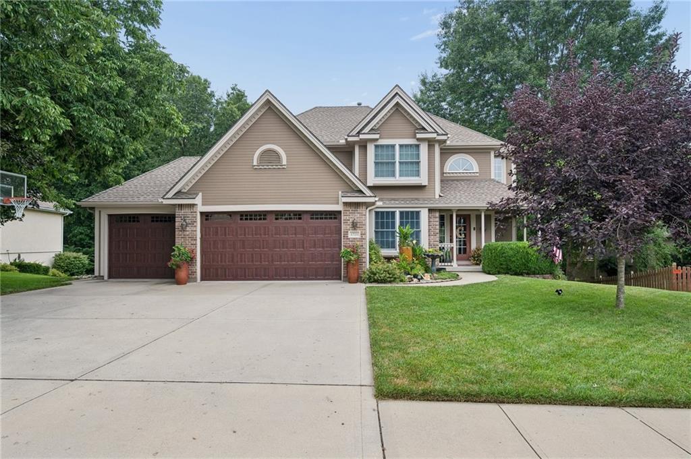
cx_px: 346
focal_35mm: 20
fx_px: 393
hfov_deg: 82.6
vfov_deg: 60.6
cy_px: 230
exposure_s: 1/400
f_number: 6.3
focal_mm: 20.5
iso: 640
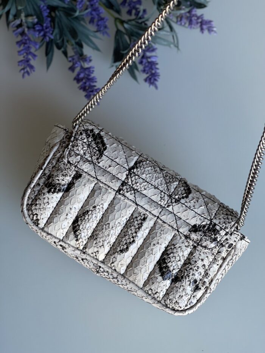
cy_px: 176
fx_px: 653
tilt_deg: -66.2
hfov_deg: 22.9
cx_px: 132
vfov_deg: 30.3
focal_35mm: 64
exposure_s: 1/121
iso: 100
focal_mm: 7.5
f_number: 2.2
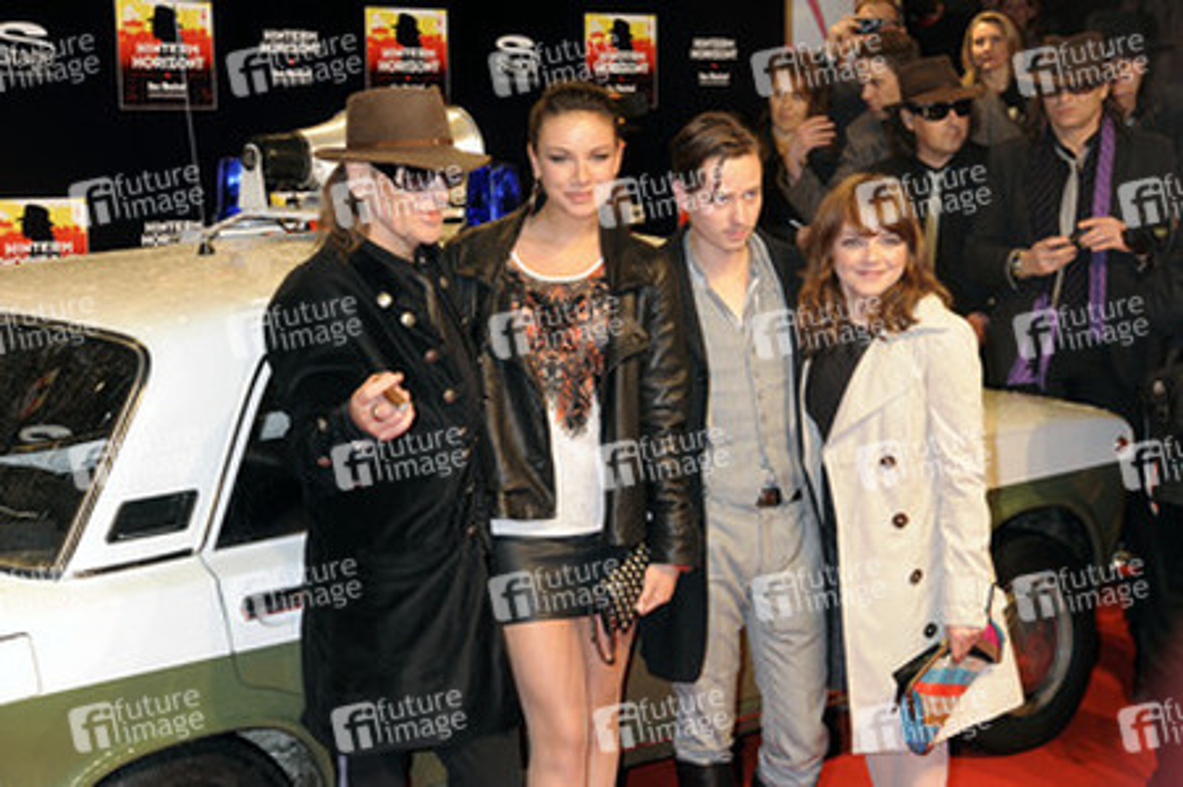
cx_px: 592
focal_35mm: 75
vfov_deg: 18.2
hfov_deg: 27.0
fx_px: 2463
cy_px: 394
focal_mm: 75
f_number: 6.3
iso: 640
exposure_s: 1/160
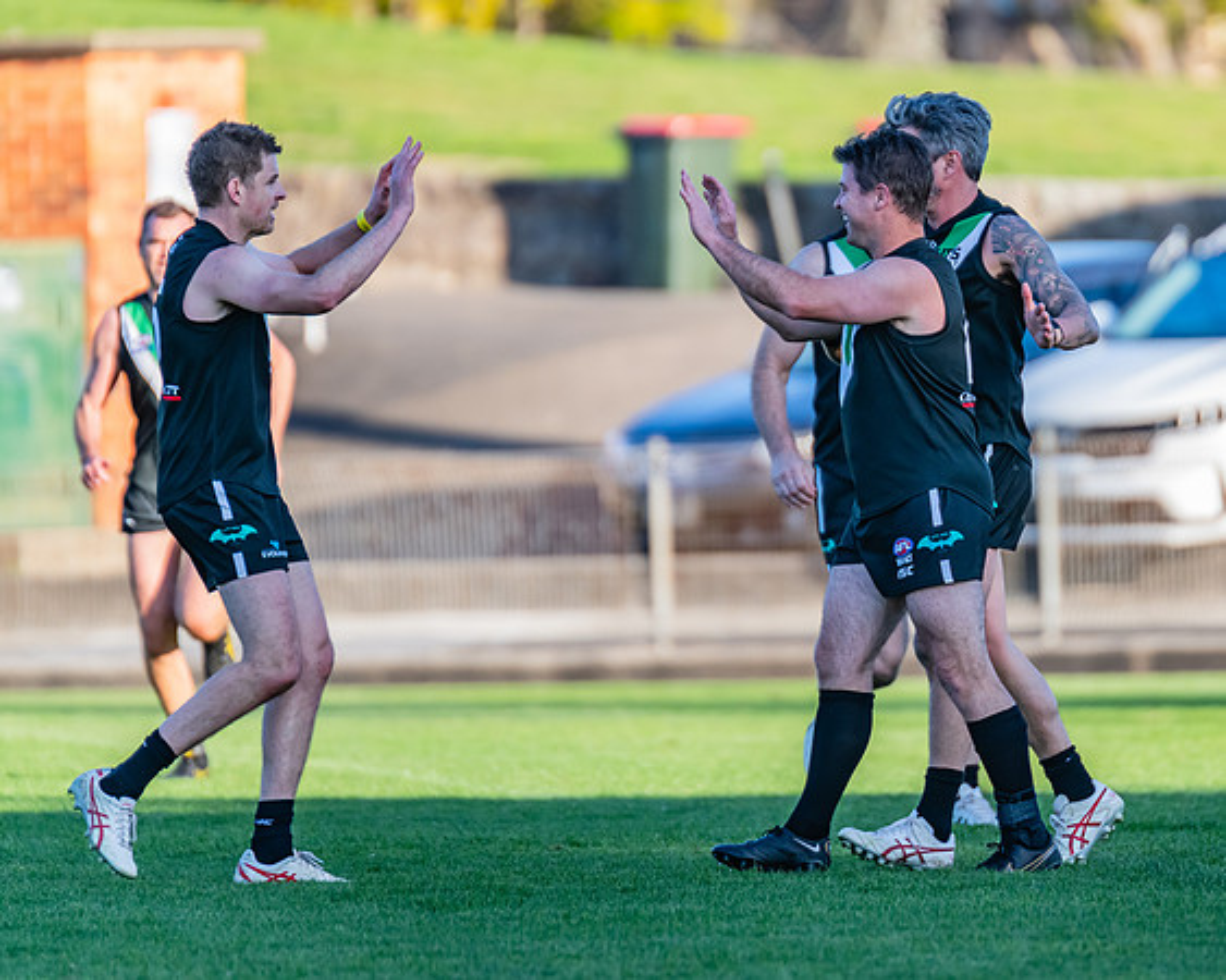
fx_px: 21191
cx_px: 909
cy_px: 405
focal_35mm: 584
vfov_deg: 2.6
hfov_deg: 3.3
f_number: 4
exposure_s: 1/1600
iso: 800
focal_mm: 420
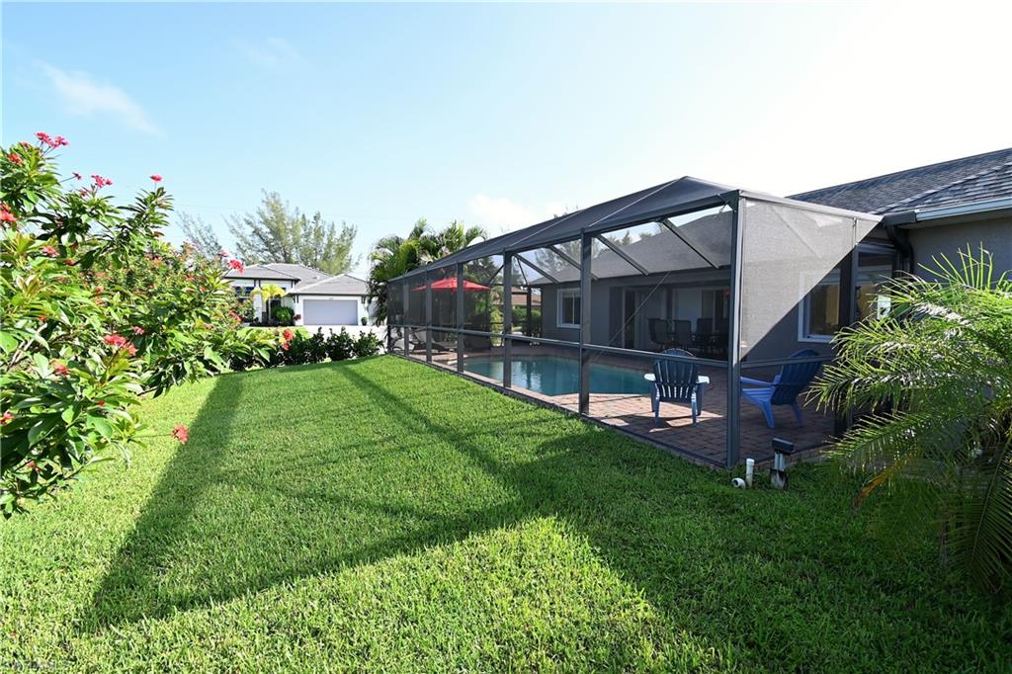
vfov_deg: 77.3
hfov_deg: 100.4
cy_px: 337
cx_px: 506
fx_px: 422
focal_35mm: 15
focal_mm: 10
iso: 160
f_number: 5.6
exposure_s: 1/250
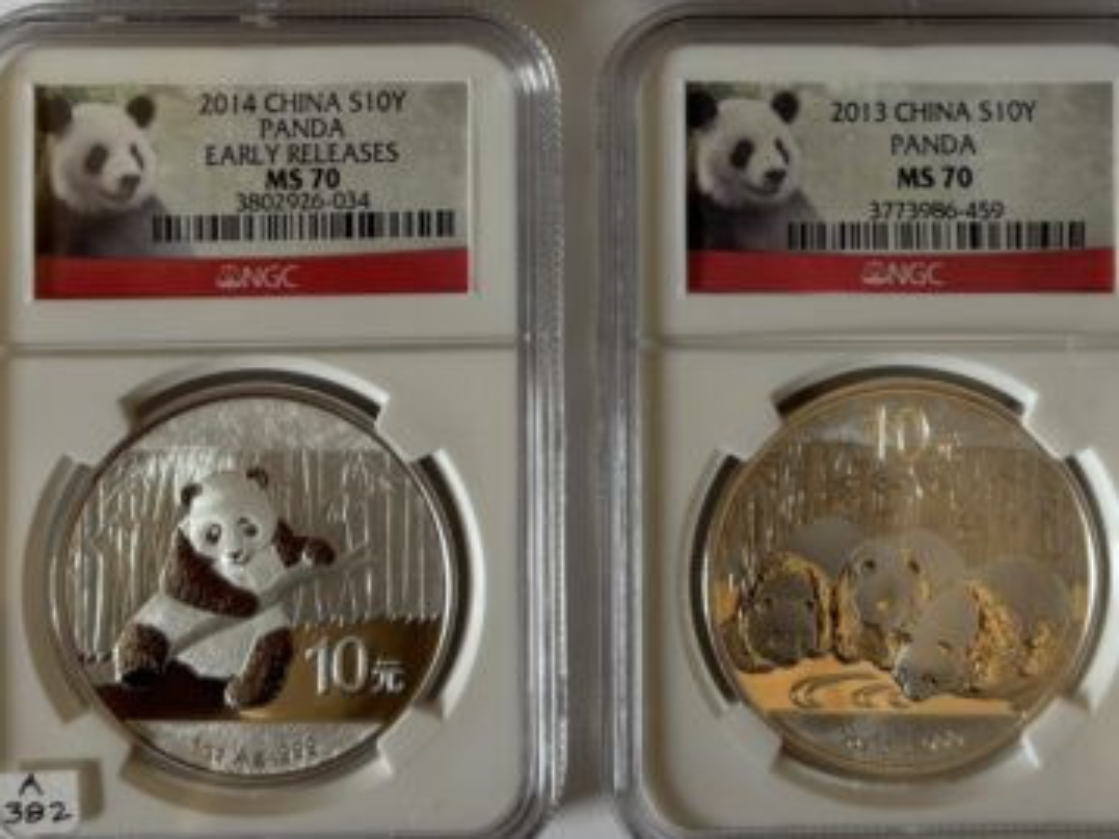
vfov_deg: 24.3
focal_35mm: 58
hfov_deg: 33.2
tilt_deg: -87.2
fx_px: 1874
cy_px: 37
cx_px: 539
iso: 80
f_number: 1.6
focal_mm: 5.96
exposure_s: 1/60
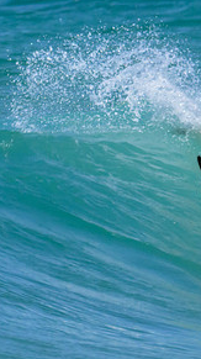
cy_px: 75
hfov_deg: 0.5
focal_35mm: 2300
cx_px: 190
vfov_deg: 0.9
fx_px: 21862
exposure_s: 1/2000
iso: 1800
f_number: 16
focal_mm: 800
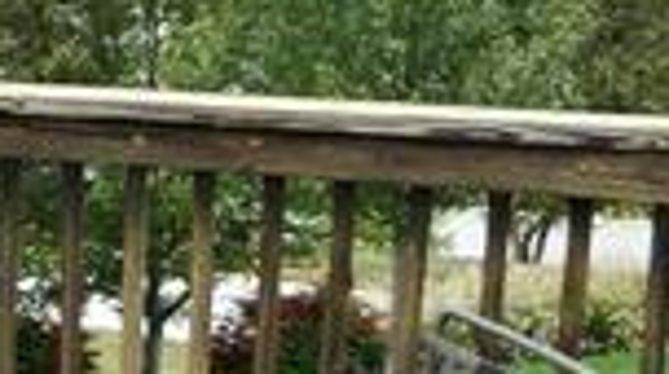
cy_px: 387
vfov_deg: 10.4
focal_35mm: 115
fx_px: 2037
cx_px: -229
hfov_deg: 17.4
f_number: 3.1
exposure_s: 1/80
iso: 110
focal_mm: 4.5
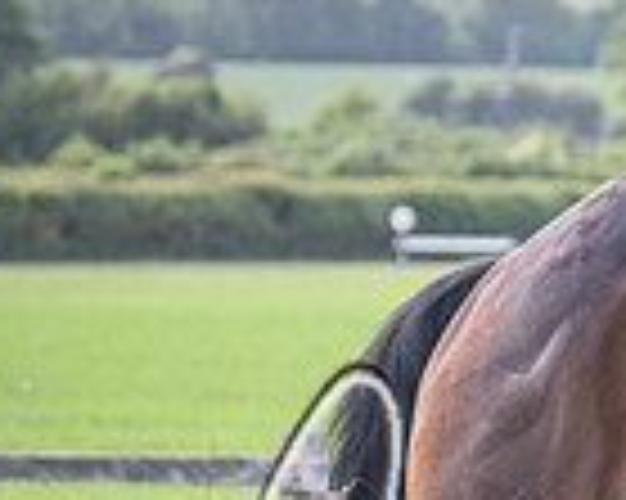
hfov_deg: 4.2
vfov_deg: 3.3
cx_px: 475
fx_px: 8609
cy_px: 555
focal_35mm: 465
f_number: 2.8
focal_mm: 70
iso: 640
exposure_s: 1/1600
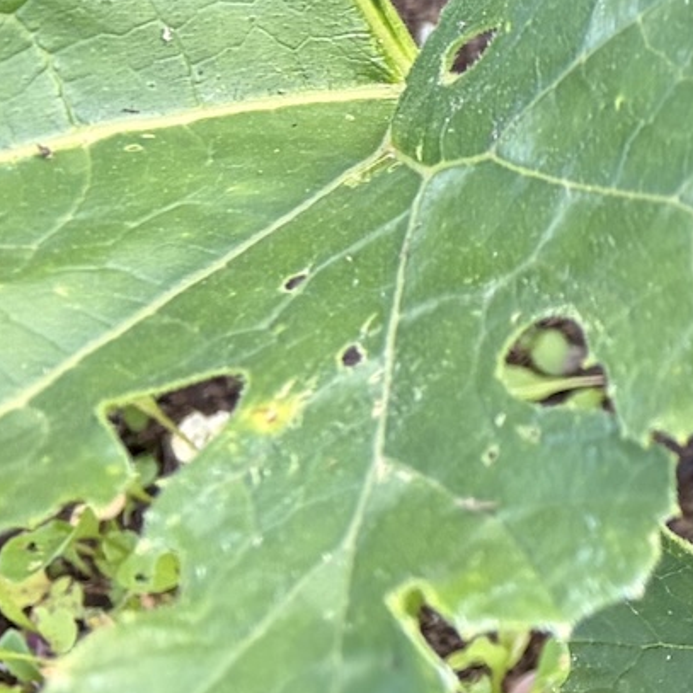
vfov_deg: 13.4
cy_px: 9
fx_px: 2922
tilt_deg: -65.3
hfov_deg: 11.0
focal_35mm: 129
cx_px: 1772
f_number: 1.6
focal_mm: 5.96
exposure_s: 1/122
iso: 100
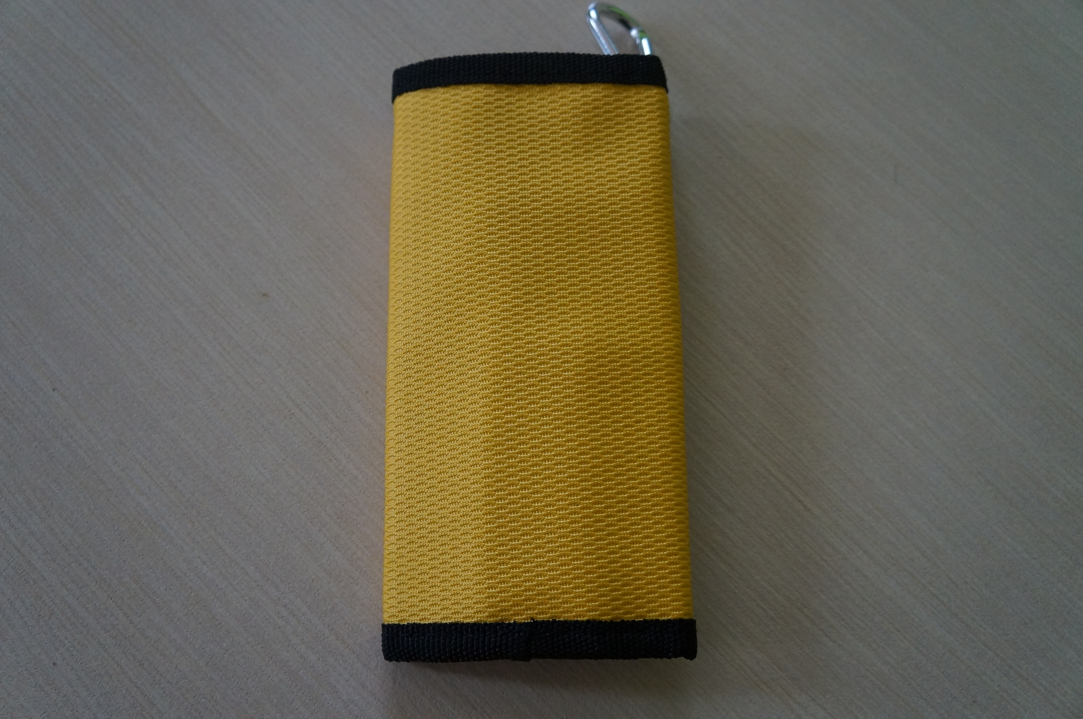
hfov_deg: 57.3
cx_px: 542
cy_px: 360
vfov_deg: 39.9
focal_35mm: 33
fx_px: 991
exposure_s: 1/160
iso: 2000
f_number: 4
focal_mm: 22
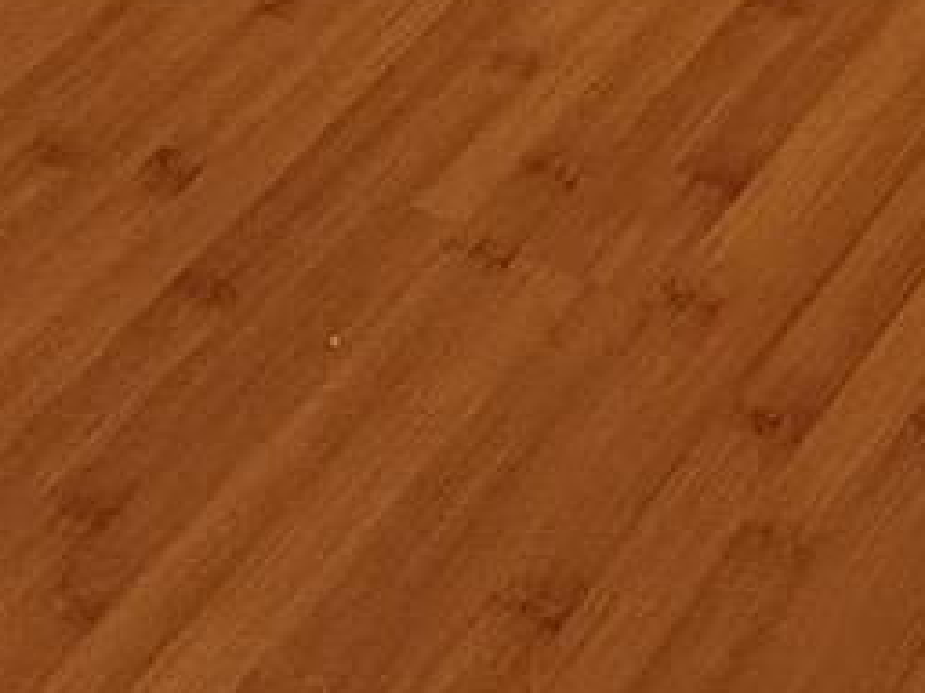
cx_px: 2122
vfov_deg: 10.8
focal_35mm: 88
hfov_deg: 15.1
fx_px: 2350
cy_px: -1415
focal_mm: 2.22
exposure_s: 1/160
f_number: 2.2
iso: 50
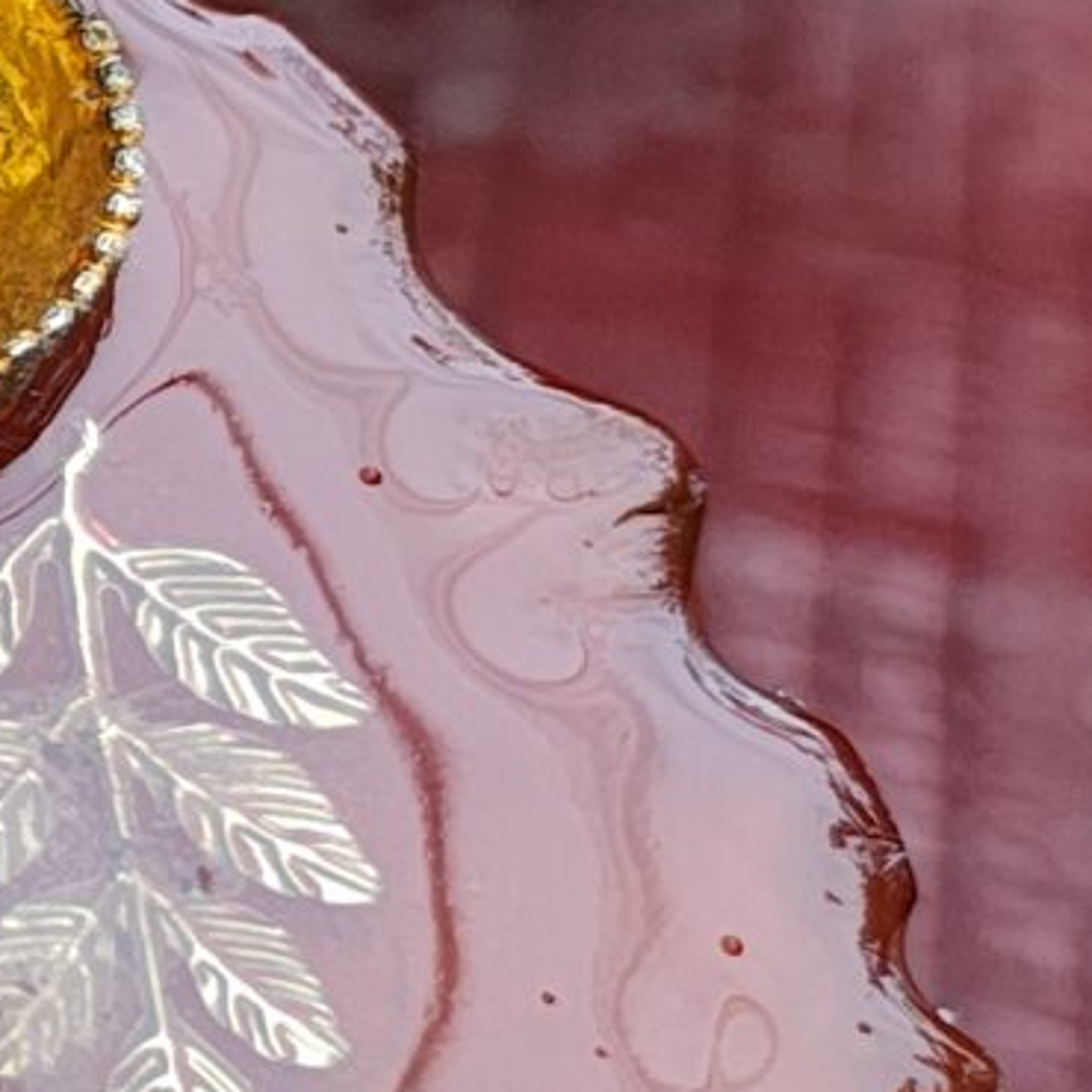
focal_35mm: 153
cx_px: -1225
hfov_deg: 10.3
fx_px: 5461
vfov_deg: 11.3
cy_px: 83
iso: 109
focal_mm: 5.89
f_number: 1.4
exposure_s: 1/200
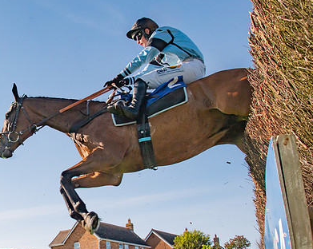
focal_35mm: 48
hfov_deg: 36.3
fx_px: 444
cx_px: 29
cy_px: 149
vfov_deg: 31.3
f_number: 8
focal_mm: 24
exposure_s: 1/2500
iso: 500
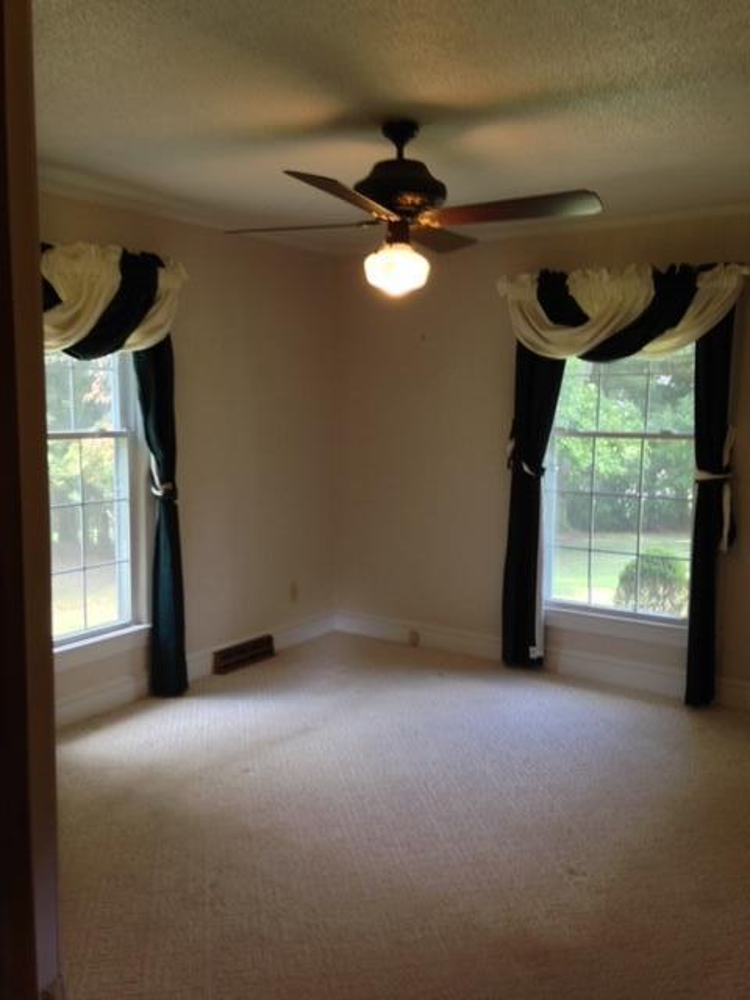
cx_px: 375
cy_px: 500
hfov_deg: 42.9
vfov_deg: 55.4
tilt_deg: -7.2
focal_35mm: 33
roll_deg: -0.2
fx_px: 953
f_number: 2.4
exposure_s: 1/30
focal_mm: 4.12
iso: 50
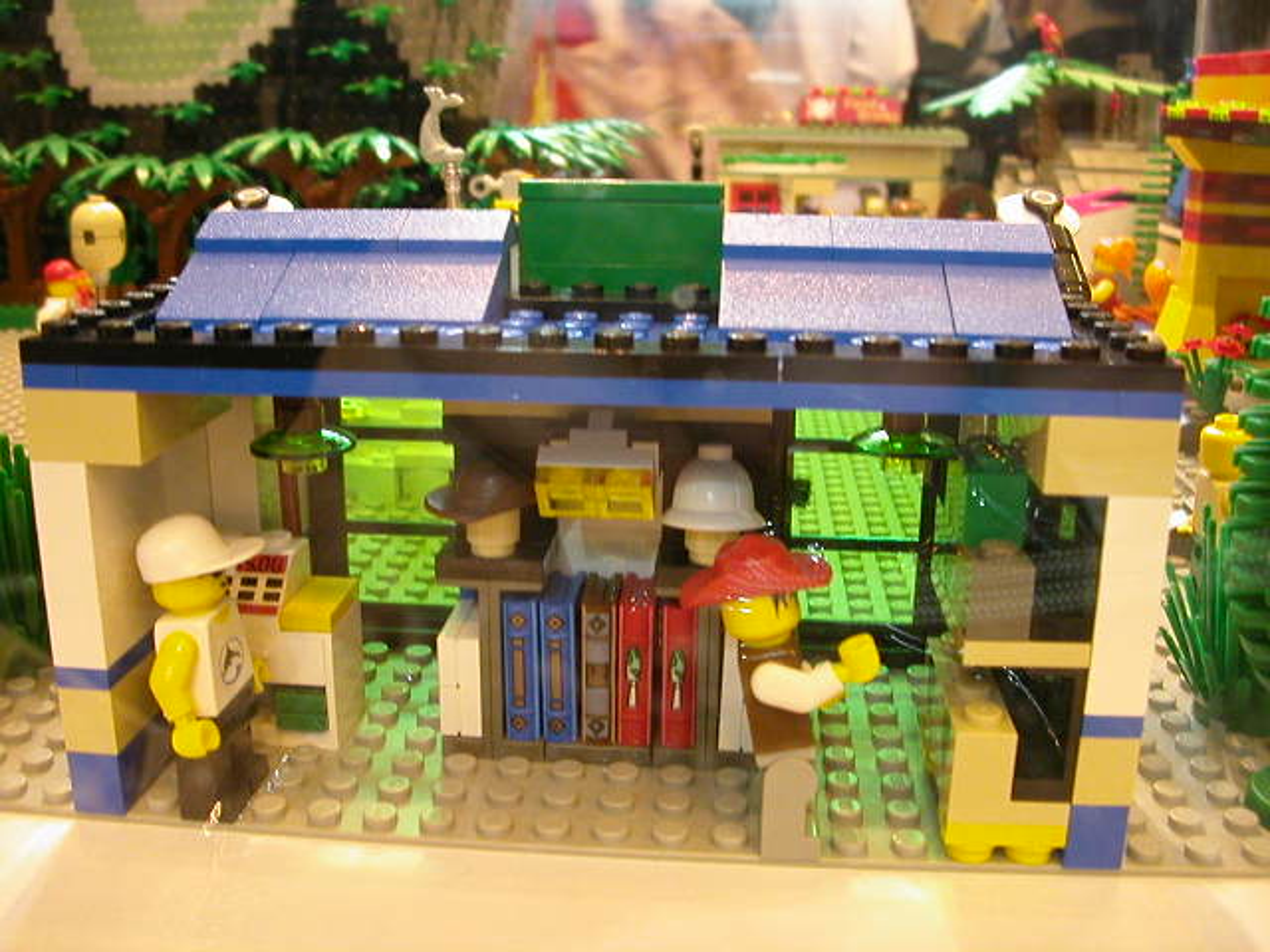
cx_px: 635
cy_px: 476
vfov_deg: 38.7
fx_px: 1357
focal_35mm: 37
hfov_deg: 50.1
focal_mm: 5.6
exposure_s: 1/26.2
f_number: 2.7
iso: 268
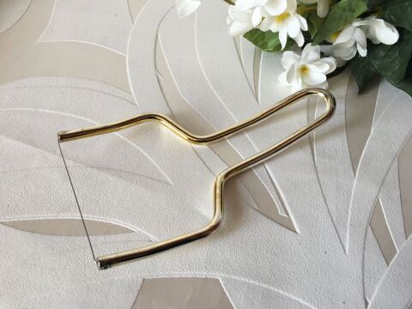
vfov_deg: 48.2
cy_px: 154
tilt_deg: -57.2
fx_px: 345
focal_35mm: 29
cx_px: 206
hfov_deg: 61.7
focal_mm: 4.15
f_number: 2.2
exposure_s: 1/33
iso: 40
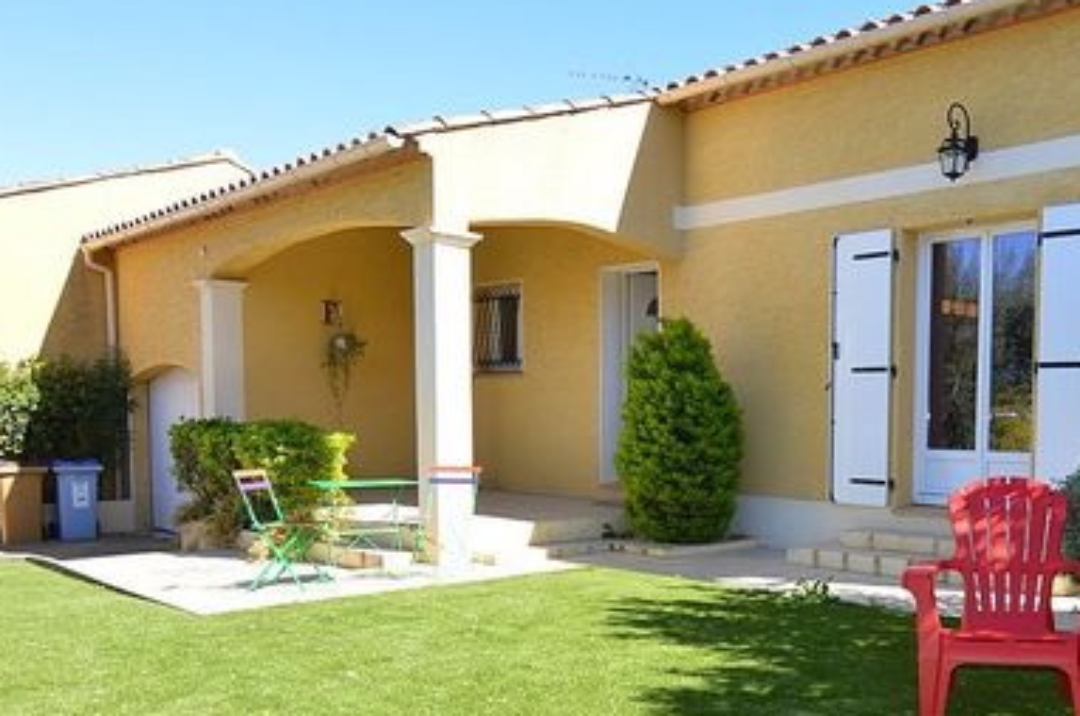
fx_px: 988
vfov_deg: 39.3
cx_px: 783
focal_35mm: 33
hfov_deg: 55.1
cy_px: 477
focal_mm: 14
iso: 100
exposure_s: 1/200
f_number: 7.1
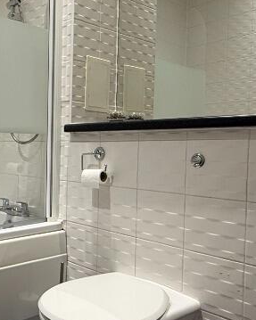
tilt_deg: -2.0
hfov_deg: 35.1
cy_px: 162
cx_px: 8
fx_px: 370
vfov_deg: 46.9
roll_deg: -0.7
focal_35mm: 39
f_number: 2.2
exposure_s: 1/100
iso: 200
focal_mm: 2.22
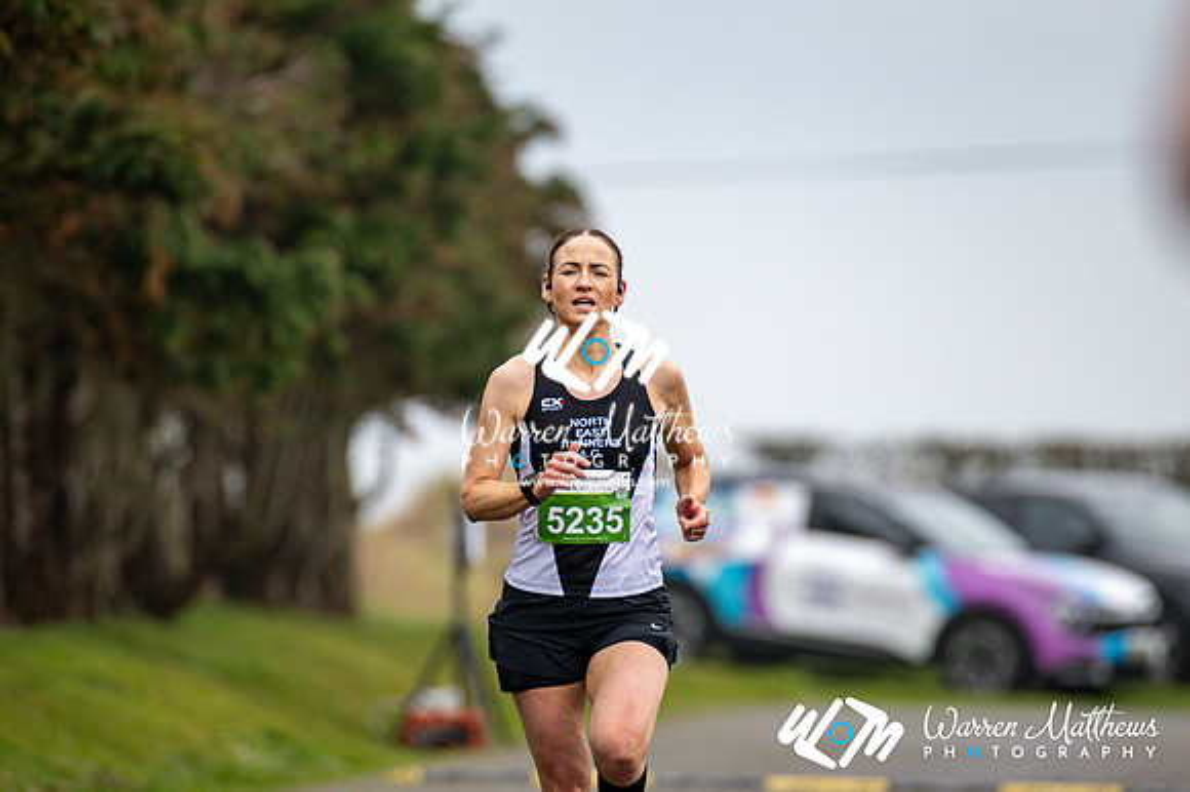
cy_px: 396
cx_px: 595
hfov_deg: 4.6
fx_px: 14866
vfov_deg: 3.1
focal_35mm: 450
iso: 220
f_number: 2.8
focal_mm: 300
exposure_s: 1/1600
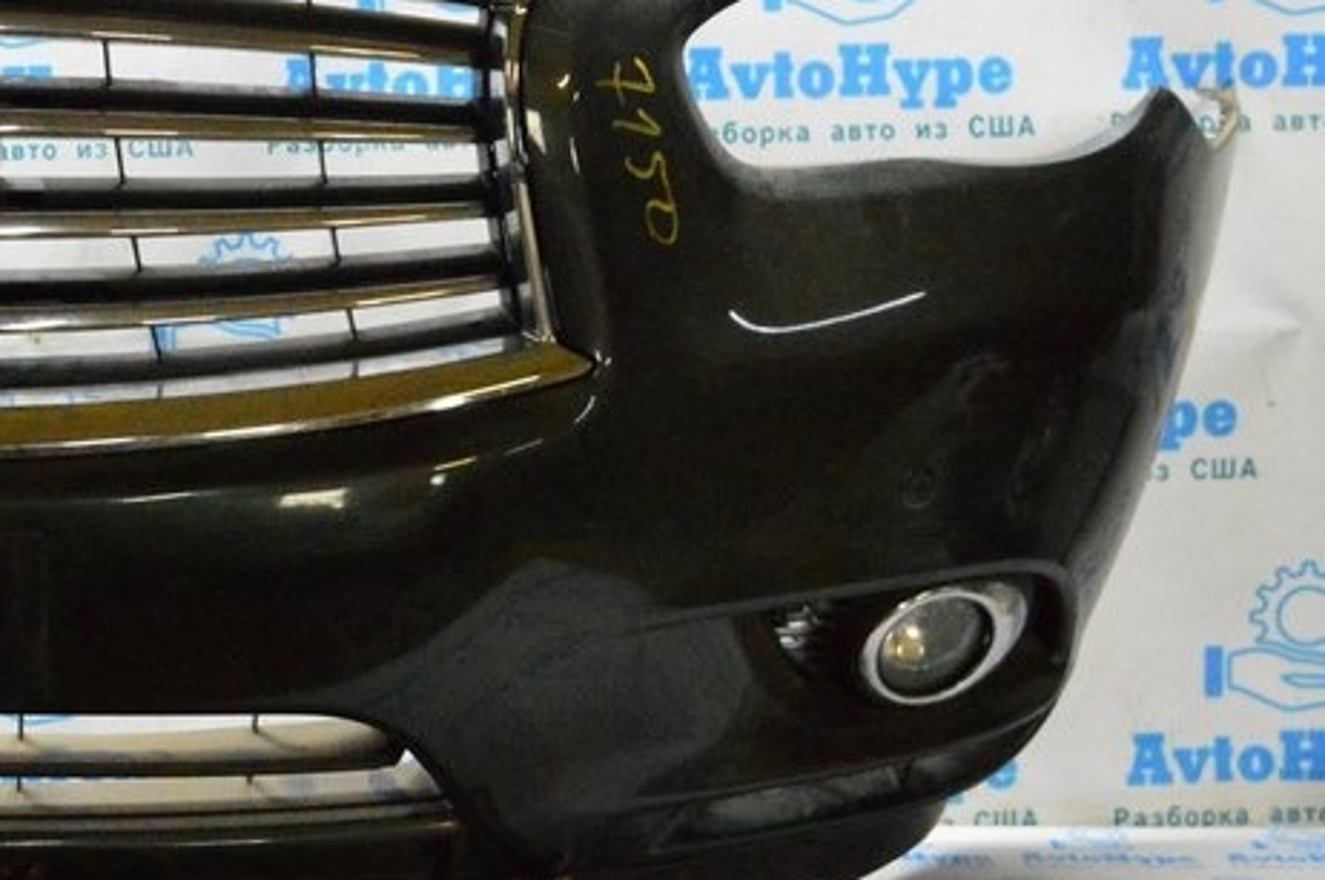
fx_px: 3056
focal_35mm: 83
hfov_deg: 23.1
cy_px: 173
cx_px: -98
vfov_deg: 16.3
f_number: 7.1
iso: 6400
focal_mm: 25
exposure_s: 1/200
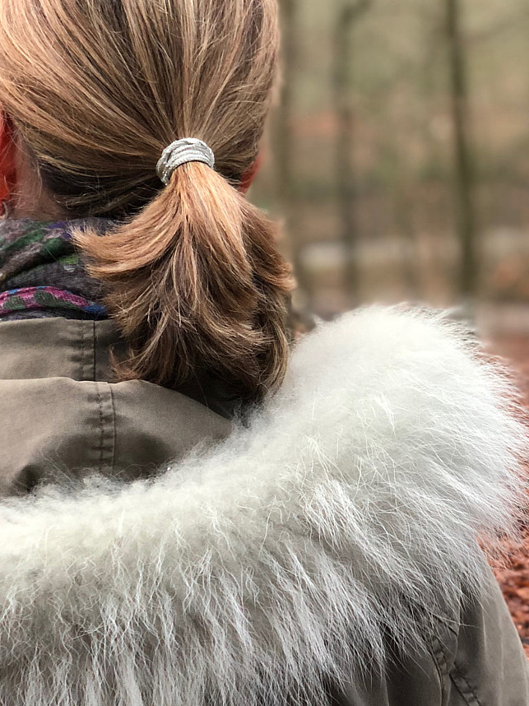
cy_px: 395
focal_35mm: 97
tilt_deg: -10.1
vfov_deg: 20.2
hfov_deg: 15.1
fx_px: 1977
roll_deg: +0.9
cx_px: 42
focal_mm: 6
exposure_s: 1/33
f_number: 2.4
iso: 80
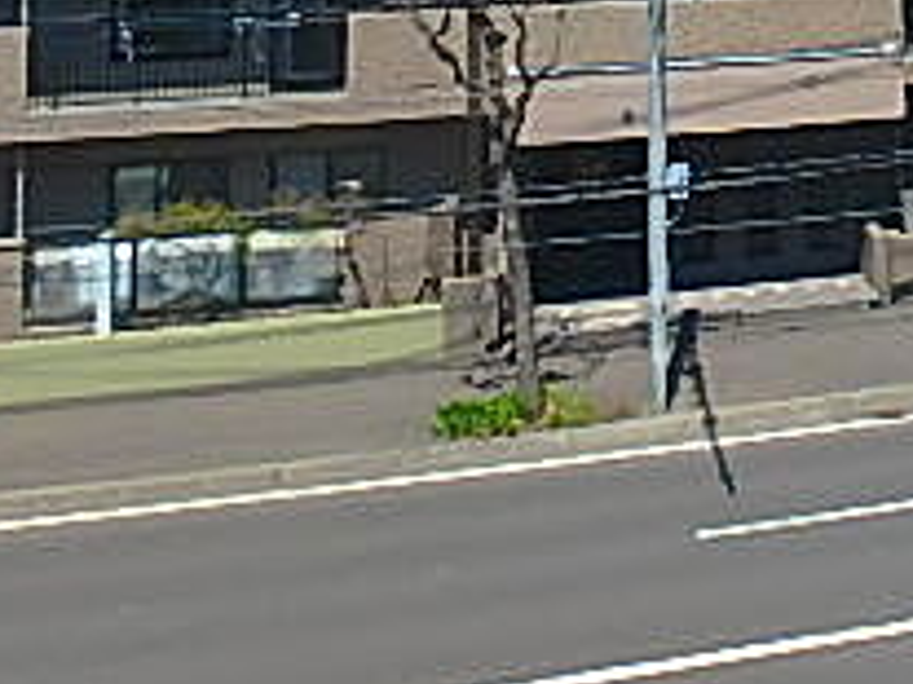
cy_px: -327
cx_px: 1142
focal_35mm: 65
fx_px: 1713
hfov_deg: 26.1
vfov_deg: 19.7
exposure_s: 1/500
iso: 125
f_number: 6
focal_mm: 3.7
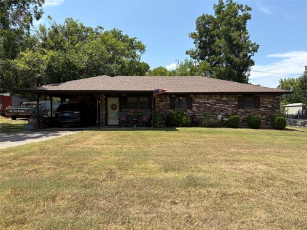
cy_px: 115
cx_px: 154
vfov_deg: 53.1
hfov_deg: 67.3
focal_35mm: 26
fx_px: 231
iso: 50
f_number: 1.6
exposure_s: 1/2364
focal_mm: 5.96
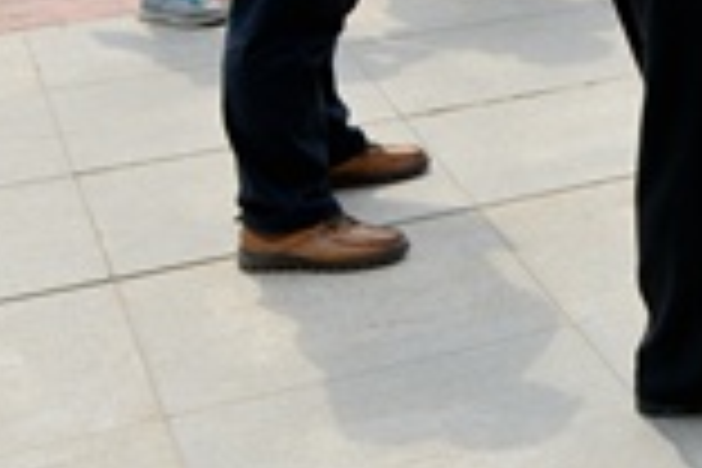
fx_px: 2028
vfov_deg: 11.9
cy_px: -423
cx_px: 1318
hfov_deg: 16.1
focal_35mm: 104
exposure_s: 1/250
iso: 100
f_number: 8
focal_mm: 27
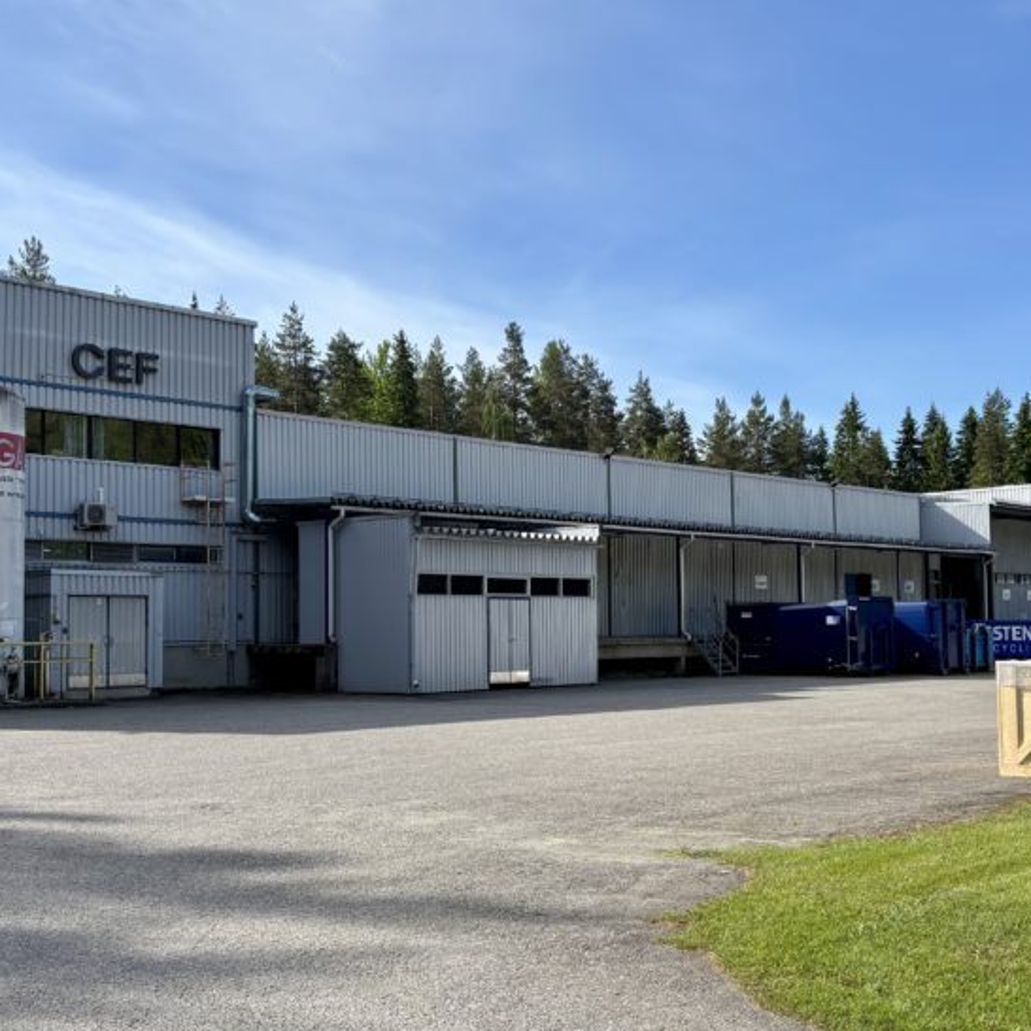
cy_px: 541
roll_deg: -0.1
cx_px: 570
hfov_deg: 39.1
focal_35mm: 43
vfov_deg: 39.2
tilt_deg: +3.3
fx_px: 1449
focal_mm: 5.96
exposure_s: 1/3021
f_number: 1.6
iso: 50
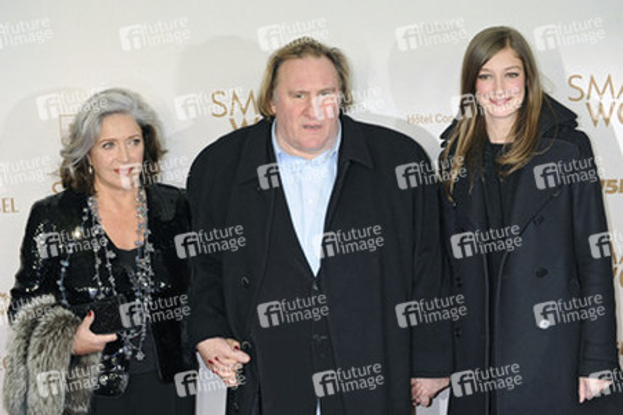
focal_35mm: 70
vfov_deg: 19.4
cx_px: 312
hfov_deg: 28.9
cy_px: 208
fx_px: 1210
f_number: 5.6
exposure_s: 1/160
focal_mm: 70
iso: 500
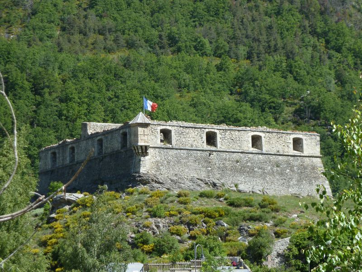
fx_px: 1433
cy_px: 136
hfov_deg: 14.4
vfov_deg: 10.8
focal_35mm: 137
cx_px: 181
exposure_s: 1/250
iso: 80
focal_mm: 22.5
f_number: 4.5
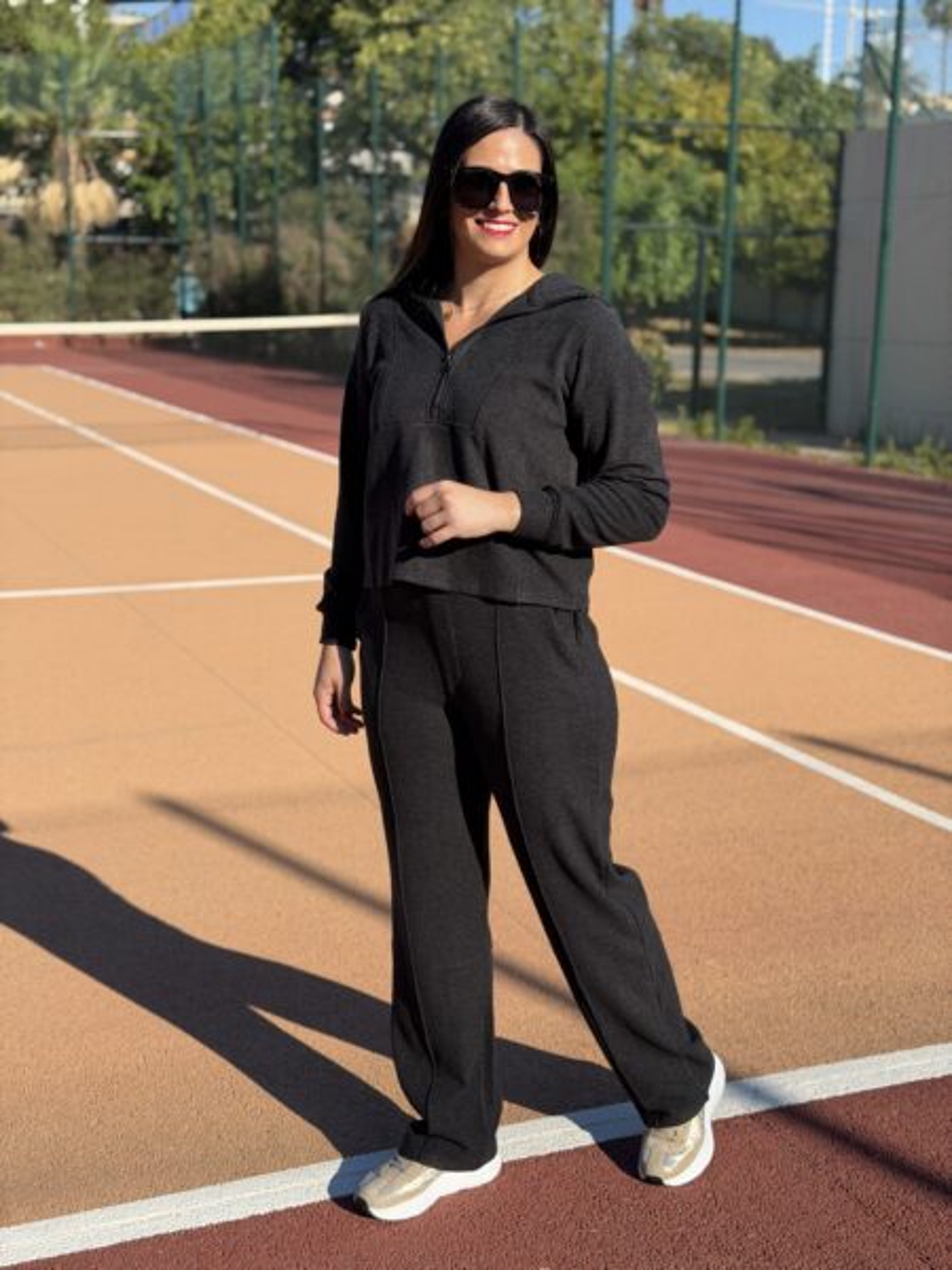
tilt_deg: -10.6
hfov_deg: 30.3
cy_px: 635
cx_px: 476
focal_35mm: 48
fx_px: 1760
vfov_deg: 39.7
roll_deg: -0.9
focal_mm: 6.76
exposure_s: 1/3534
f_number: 1.78
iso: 64
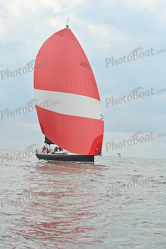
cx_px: 83
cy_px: 124
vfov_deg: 23.9
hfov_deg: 16.1
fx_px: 588
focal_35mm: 85
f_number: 7.1
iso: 320
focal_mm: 85
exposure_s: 1/1600
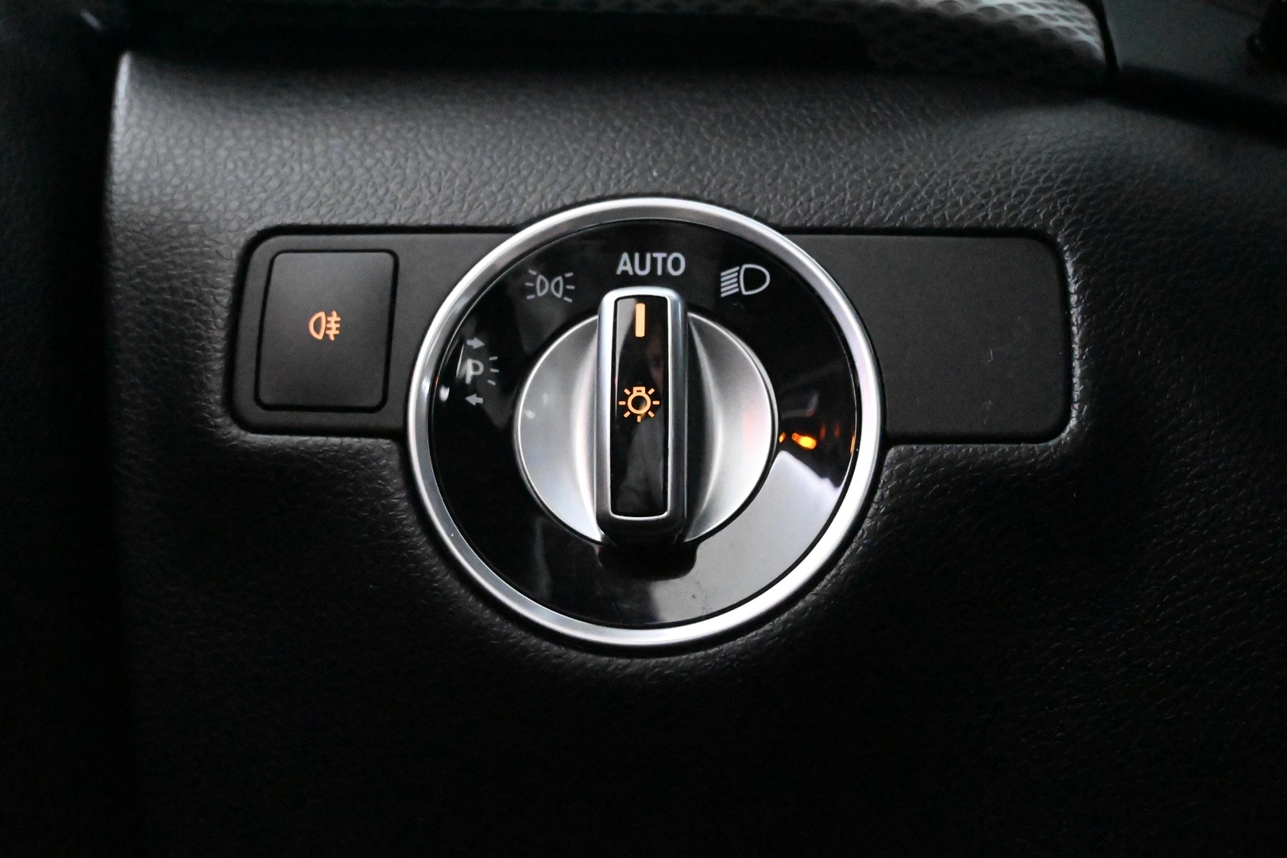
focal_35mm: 44
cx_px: 644
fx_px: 1555
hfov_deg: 45.0
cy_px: 429
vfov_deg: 30.8
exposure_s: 1/50
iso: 25600
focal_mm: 29
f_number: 4.8
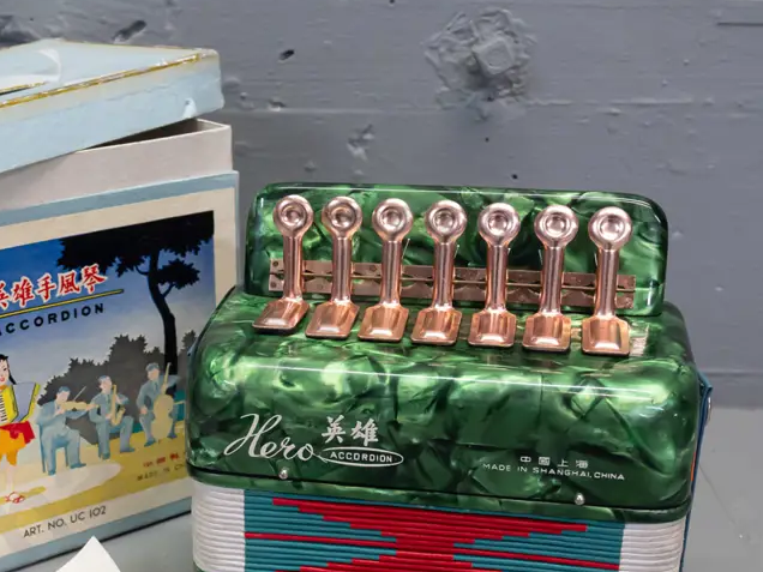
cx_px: 230
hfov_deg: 32.8
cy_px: 375
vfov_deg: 25.1
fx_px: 1278
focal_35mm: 58
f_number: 5
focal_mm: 18
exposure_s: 1/160
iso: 2500
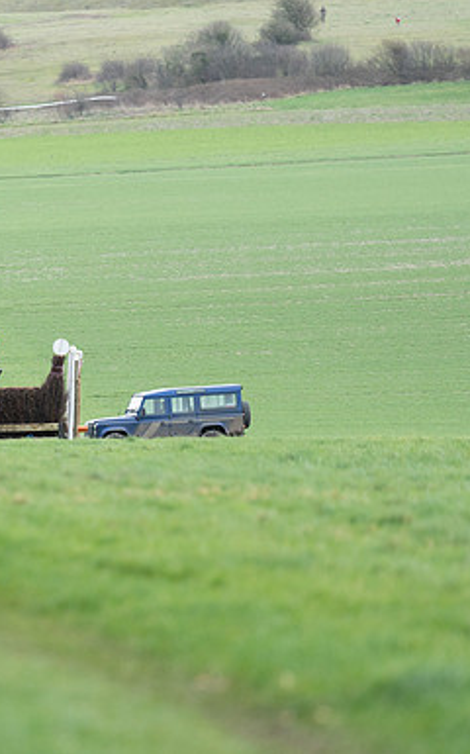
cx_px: -53
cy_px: 377
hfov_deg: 3.1
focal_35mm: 429
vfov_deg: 4.9
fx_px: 8809
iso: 500
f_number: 2.8
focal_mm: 186
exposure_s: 1/1000
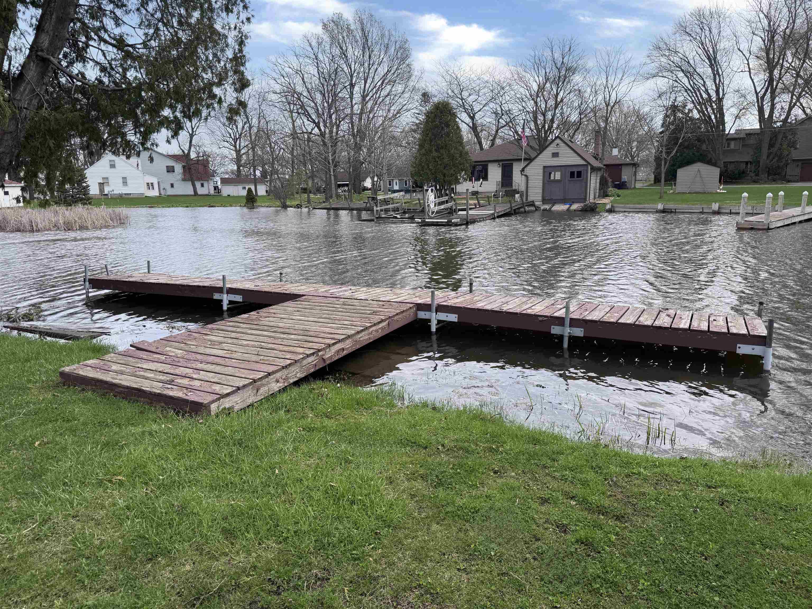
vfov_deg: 56.8
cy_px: 304
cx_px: 406
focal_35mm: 24
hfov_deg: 71.6
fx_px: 563
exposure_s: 1/2174
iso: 80
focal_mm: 6.76
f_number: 1.78
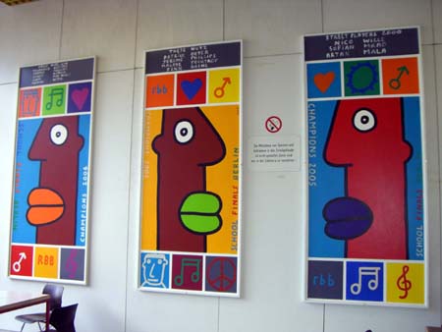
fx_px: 485
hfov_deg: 49.0
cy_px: 166
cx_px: 221
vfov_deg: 37.8
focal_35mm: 38
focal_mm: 6.2
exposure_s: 1/60
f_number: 2.7
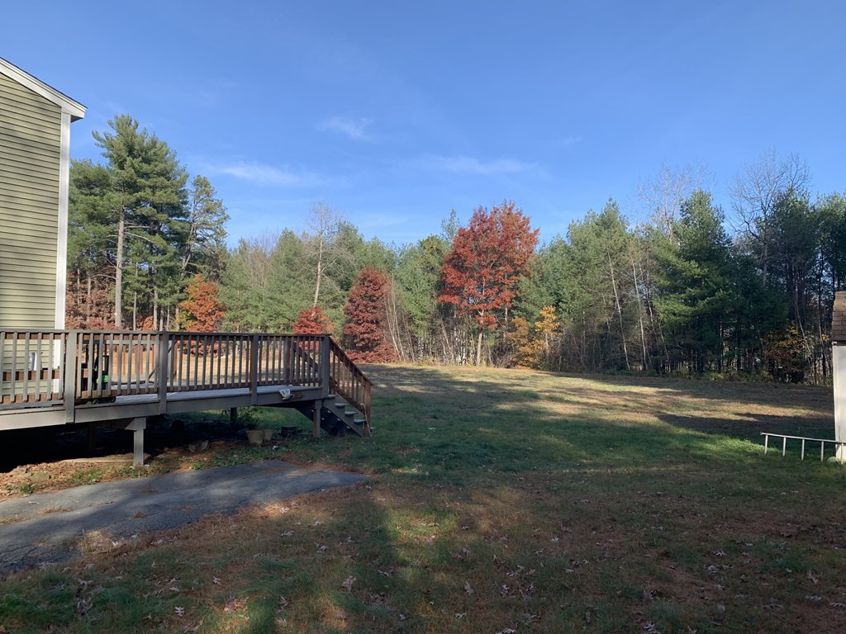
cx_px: 423
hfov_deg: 67.3
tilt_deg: +2.1
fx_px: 635
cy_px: 317
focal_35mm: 26
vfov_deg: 53.1
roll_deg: +0.6
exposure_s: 1/1032
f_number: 1.8
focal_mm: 4.25
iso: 25
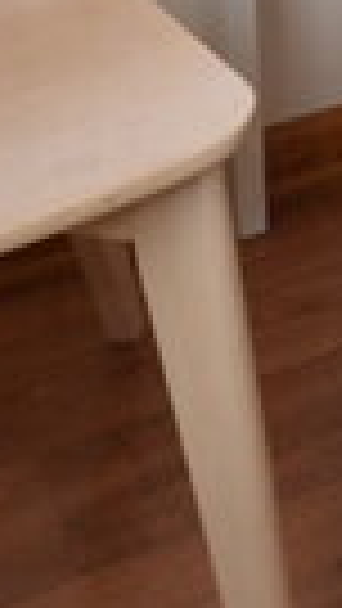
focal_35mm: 134
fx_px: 2159
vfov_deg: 12.5
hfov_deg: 8.2
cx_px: 878
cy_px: -851
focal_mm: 10
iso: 400
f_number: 5.6
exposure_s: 1/125
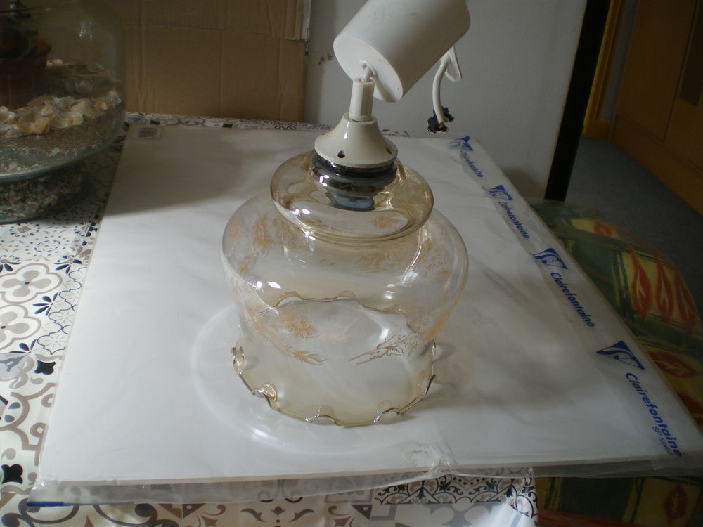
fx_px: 731
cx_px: 352
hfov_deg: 51.4
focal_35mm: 36
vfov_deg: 39.7
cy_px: 264
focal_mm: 6.3
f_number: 3.1
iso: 125
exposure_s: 1/50
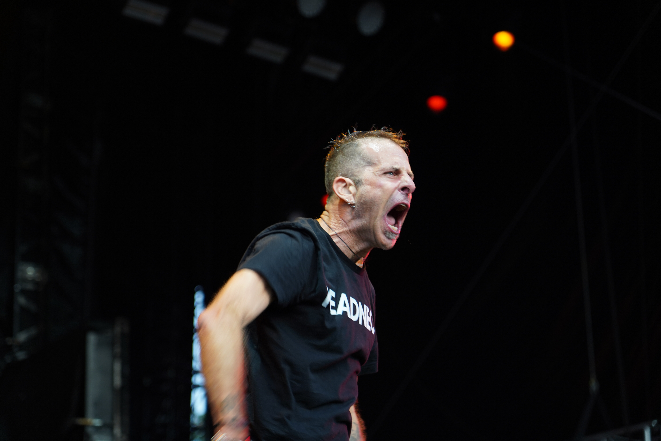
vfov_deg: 13.0
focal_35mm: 105
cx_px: 330
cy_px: 220
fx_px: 1928
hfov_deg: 19.5
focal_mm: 105
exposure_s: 1/125
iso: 400
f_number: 4
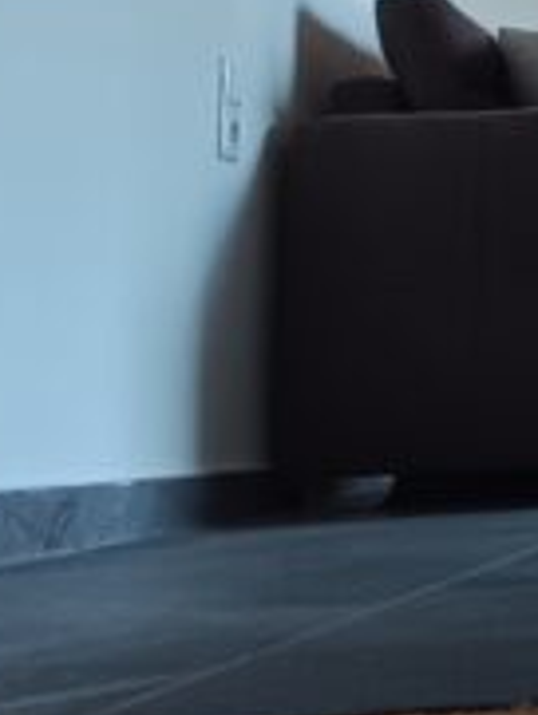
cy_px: 12
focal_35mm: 85
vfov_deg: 22.2
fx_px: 1759
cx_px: 1017
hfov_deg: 14.8
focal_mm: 1.65
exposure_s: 1/50
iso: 183
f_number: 2.2
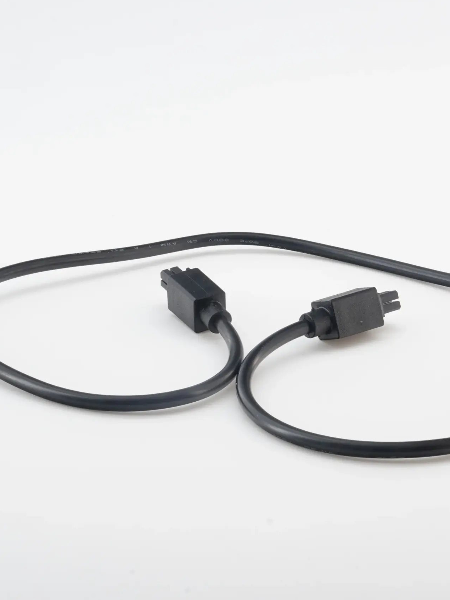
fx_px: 1890
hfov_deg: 13.6
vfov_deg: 18.0
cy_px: 299
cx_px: 288
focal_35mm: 109
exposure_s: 1/15
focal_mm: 50
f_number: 22
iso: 800
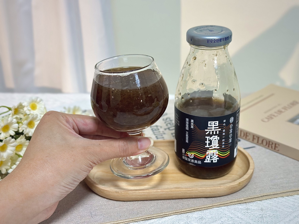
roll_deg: +0.6
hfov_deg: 39.7
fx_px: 415
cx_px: 150
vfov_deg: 30.3
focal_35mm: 48
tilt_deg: -24.7
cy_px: 112
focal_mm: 6.86
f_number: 1.78
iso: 160
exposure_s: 1/120
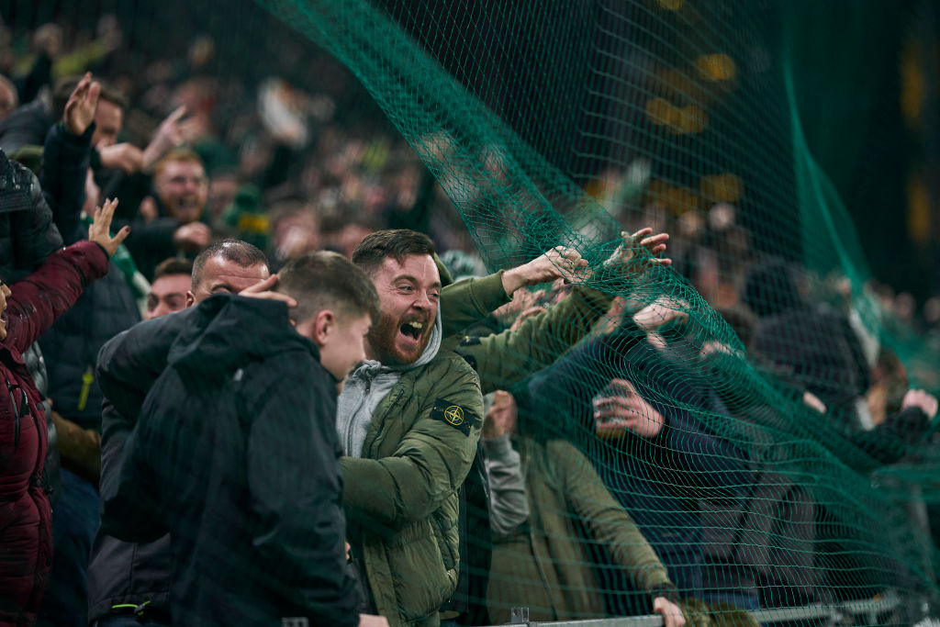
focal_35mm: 135
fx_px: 3525
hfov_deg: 15.2
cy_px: 314
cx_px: 470
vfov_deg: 10.2
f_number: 2
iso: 1000
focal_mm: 135
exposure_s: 1/2500
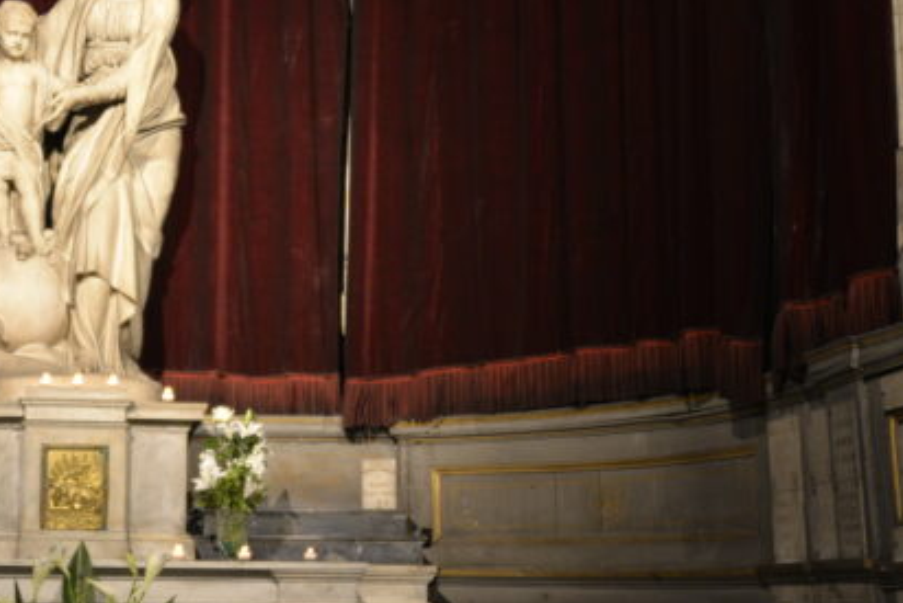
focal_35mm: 71
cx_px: 158
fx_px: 1781
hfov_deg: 27.8
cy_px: 294
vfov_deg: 19.2
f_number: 3.2
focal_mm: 34
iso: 1100
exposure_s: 1/40
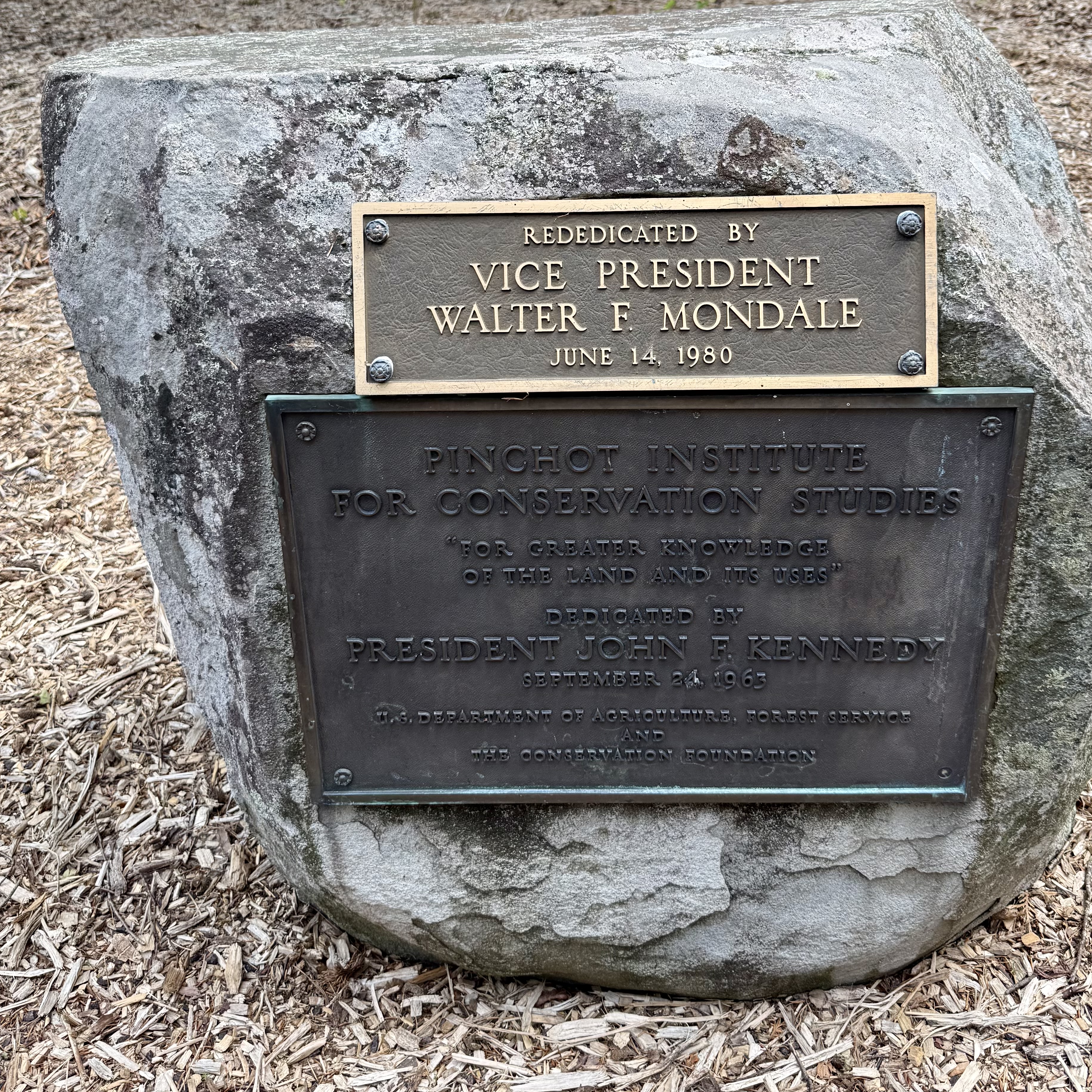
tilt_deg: -21.4
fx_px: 1178
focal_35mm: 33
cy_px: 382
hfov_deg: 49.7
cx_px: 571
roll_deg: +0.9
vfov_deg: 49.1
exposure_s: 1/344
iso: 80
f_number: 1.78
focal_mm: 6.76
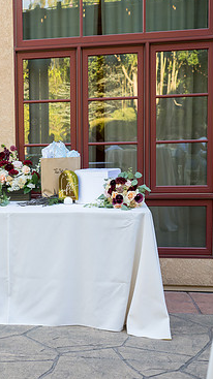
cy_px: 194
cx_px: -54
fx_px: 583
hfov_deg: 19.3
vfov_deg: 36.0
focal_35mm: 58
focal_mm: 35
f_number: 4
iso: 800
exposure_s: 1/400
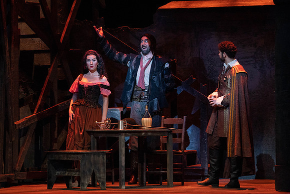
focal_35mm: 241
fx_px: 1940
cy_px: 77
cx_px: 115
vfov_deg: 5.7
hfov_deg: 8.5
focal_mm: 200
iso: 6400
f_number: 8
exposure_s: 1/200
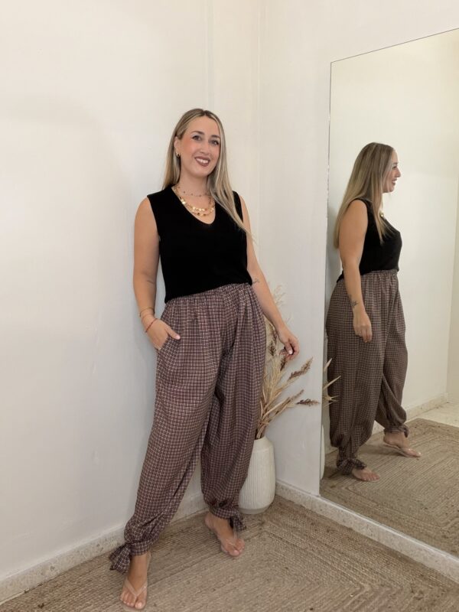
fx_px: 530
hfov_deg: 46.8
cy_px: 306
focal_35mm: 30
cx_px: 230
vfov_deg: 60.0
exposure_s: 1/50
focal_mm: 2.71
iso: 100
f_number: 1.9
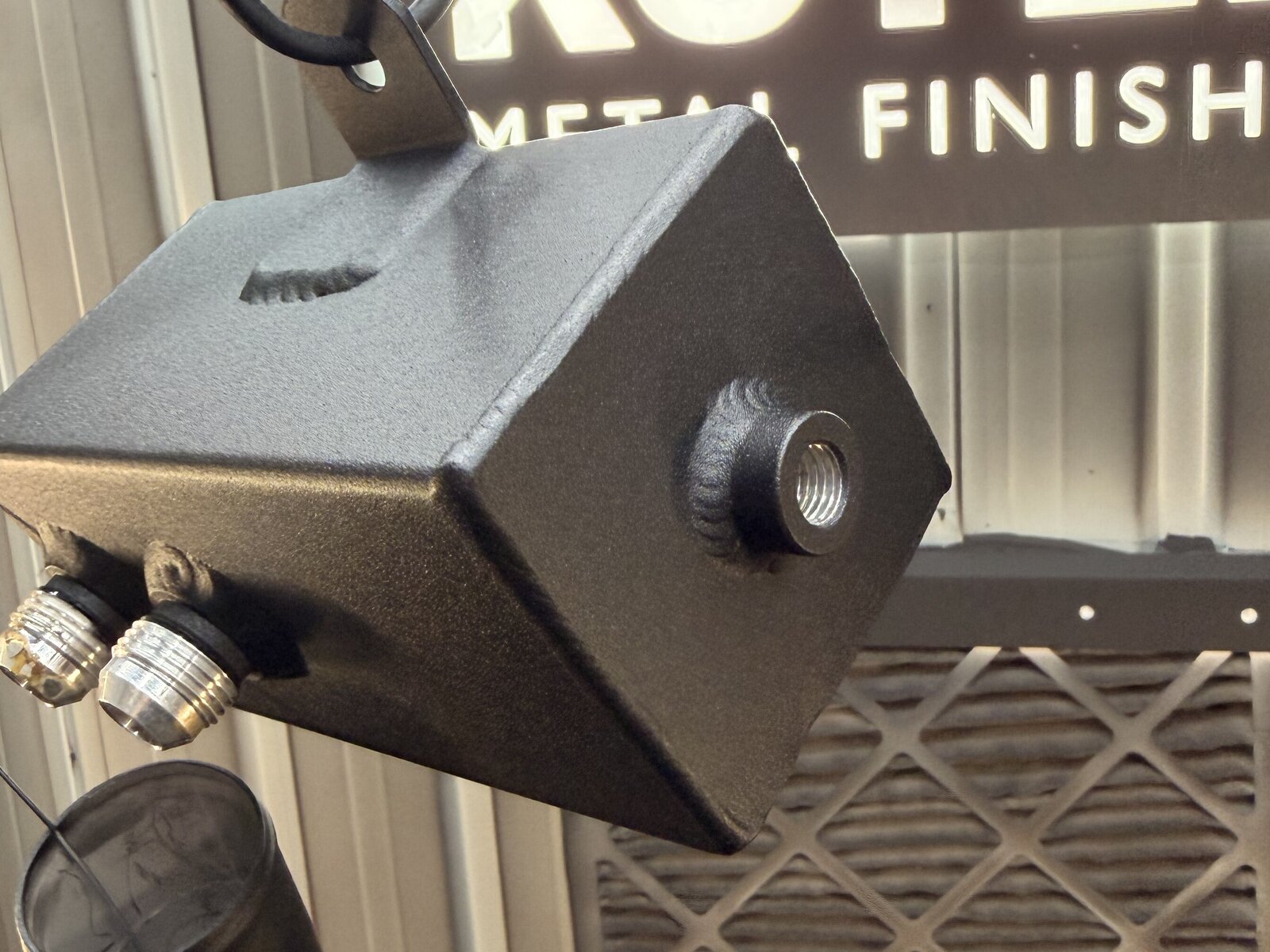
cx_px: 635
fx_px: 881
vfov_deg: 56.8
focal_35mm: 24
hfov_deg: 71.6
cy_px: 476
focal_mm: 2.22
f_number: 2.2
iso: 200
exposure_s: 1/50
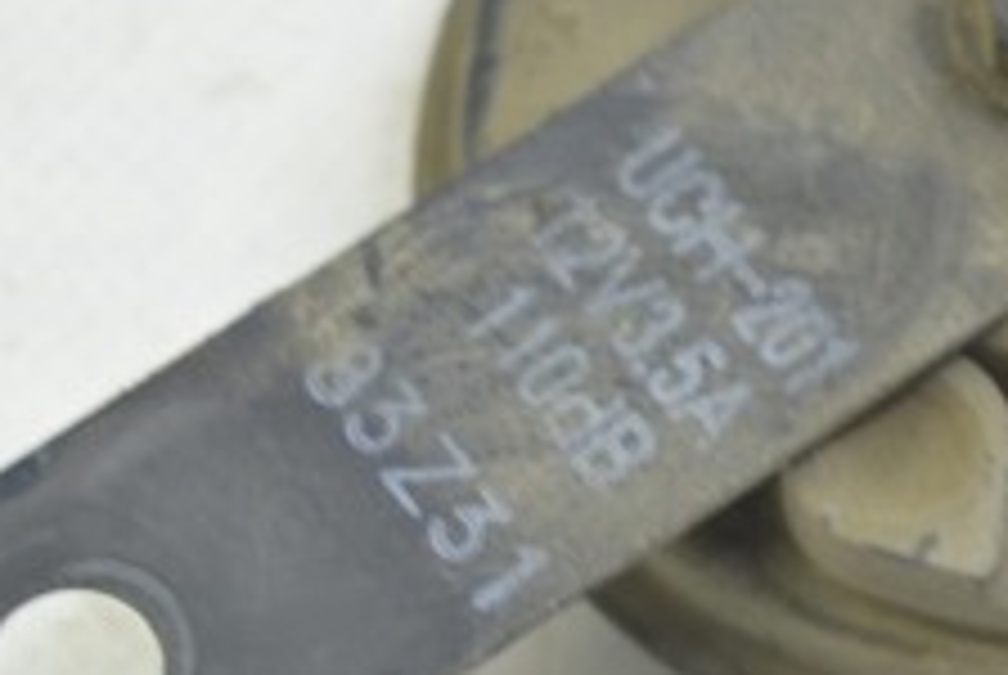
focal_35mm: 171
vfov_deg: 8.1
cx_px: 824
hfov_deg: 12.0
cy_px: 290
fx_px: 4794
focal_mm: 40
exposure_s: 1/15
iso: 400
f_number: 5.6
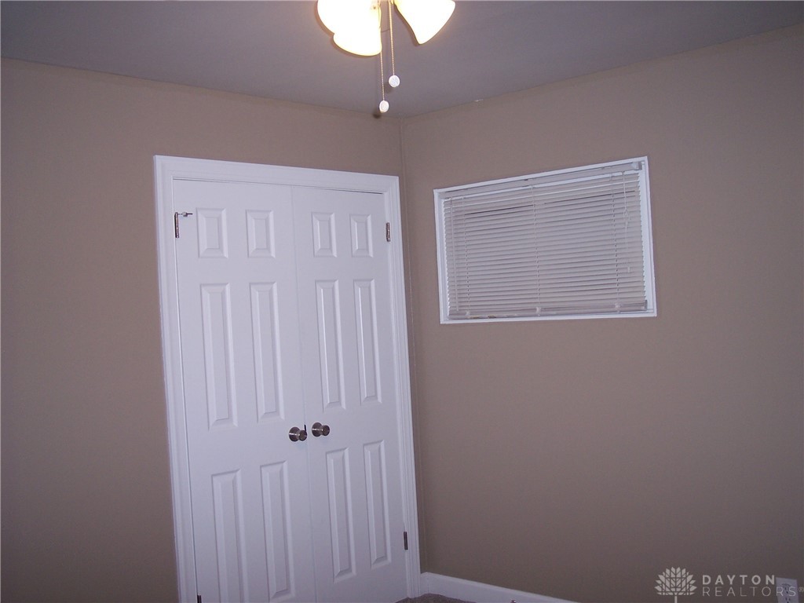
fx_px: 906
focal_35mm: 39
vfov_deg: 36.8
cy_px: 302
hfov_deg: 47.9
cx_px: 402
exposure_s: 1/60
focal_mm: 8
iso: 100
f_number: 2.8
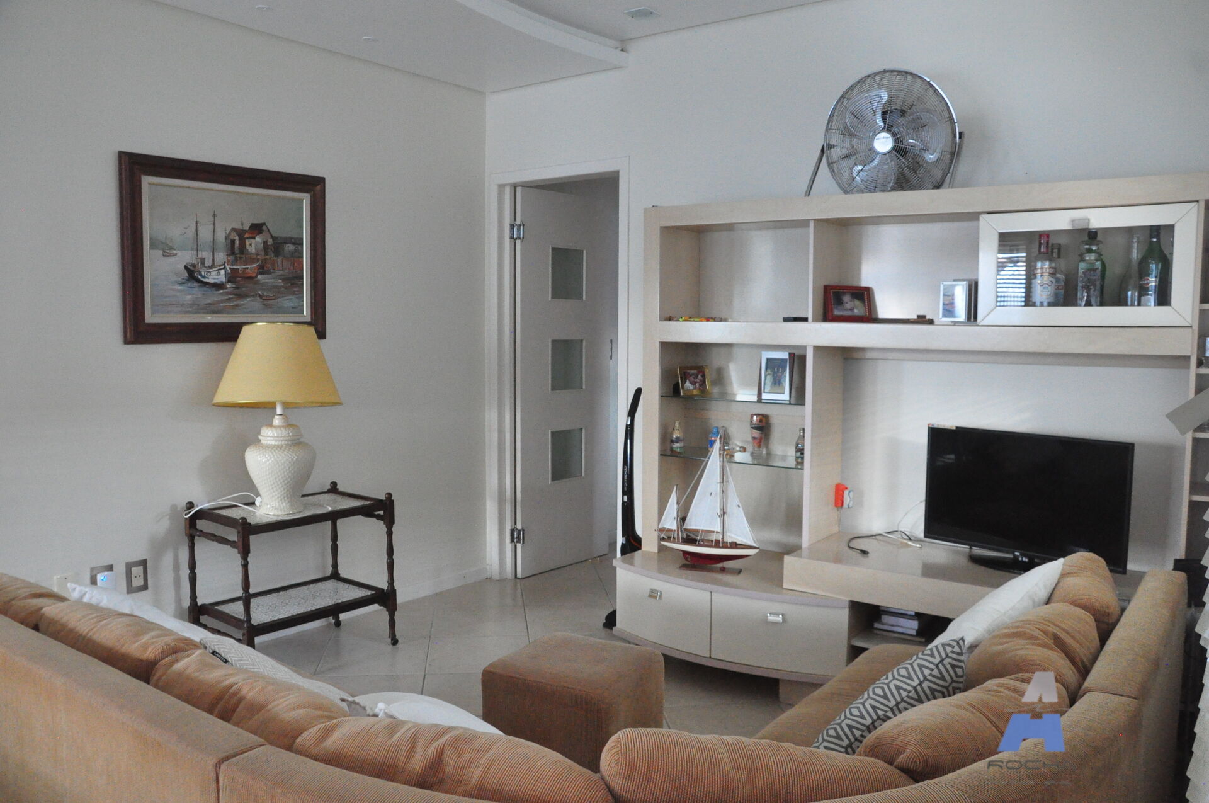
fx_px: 906
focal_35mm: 27
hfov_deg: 67.4
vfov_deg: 47.8
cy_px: 402
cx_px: 604
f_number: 7.1
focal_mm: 18
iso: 3200
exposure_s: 1/15
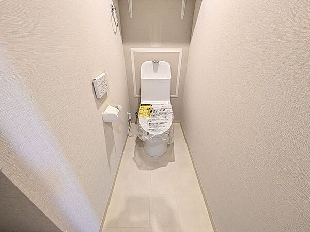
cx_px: 155
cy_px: 116
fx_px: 125
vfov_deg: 85.7
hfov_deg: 102.1
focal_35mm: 14
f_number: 2.2
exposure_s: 1/60
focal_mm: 1.83
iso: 355
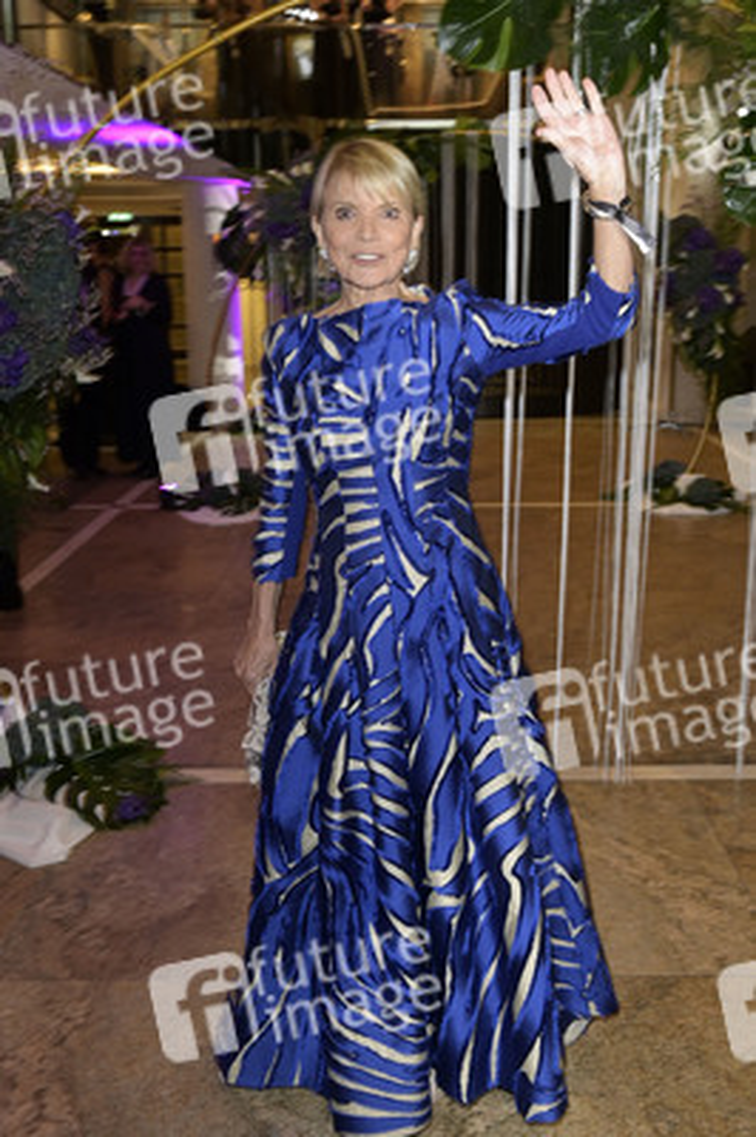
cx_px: 378
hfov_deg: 41.0
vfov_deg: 58.8
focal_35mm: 32
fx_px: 1010
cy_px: 568
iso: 2500
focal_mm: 32
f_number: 5.6
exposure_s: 1/80
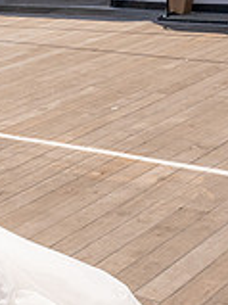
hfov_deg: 11.5
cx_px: -303
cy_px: -32
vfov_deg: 17.6
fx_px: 950
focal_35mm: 108
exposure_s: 1/800
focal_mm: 24
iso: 200
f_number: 8
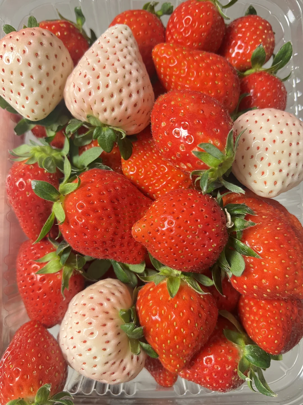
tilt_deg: -68.7
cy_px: 202
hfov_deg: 53.1
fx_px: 303
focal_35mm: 26
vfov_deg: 67.3
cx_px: 152
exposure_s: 1/50
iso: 320
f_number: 1.5
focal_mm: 5.7
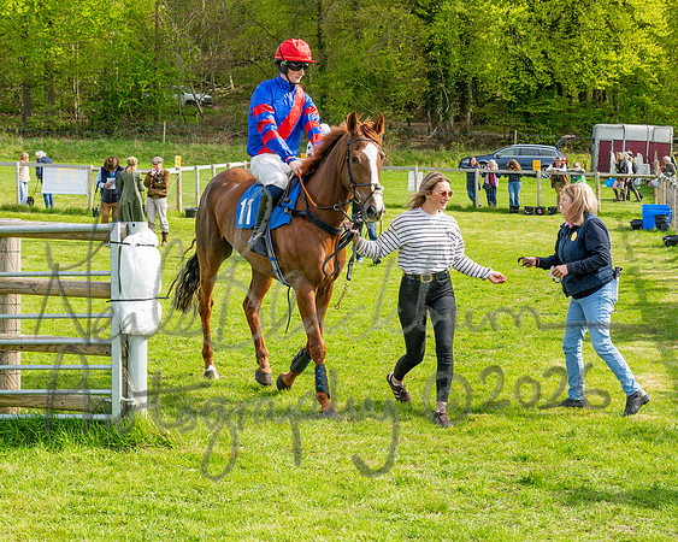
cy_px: 272
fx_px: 1473
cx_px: 285
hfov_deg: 25.9
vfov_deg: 20.8
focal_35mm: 73
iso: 800
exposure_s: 1/2500
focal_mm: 39
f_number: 5
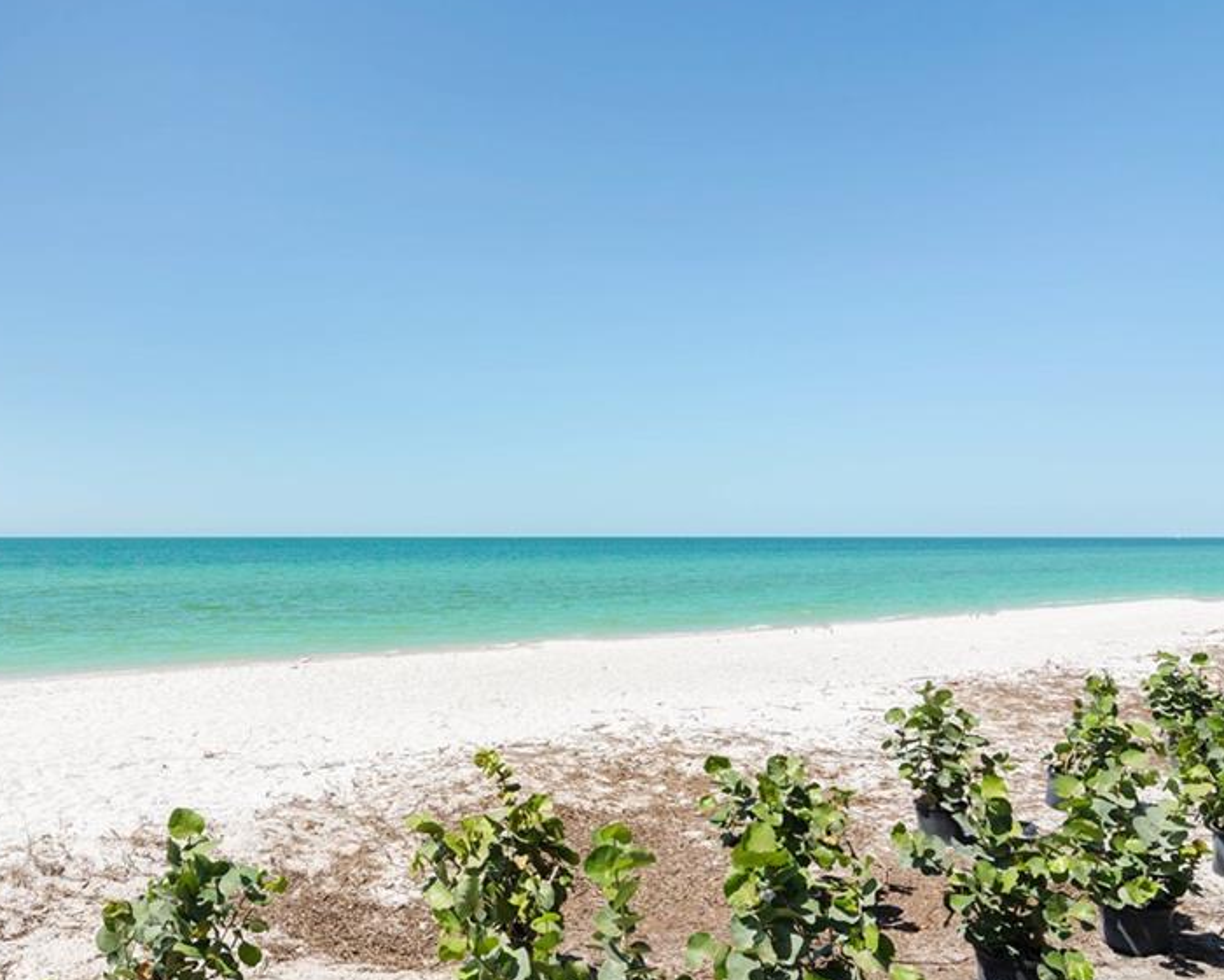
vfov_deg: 53.7
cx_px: 395
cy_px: 517
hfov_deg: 62.8
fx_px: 967
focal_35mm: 27
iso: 200
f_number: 9
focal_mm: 13
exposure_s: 1/400
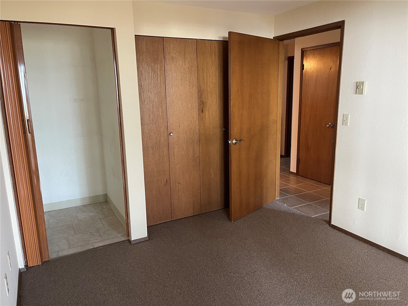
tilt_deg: -10.6
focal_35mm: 25
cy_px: 153
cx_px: 204
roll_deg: +1.3
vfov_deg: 54.9
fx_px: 295
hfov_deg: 69.4
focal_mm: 5.1
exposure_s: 1/60
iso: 400
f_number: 1.6
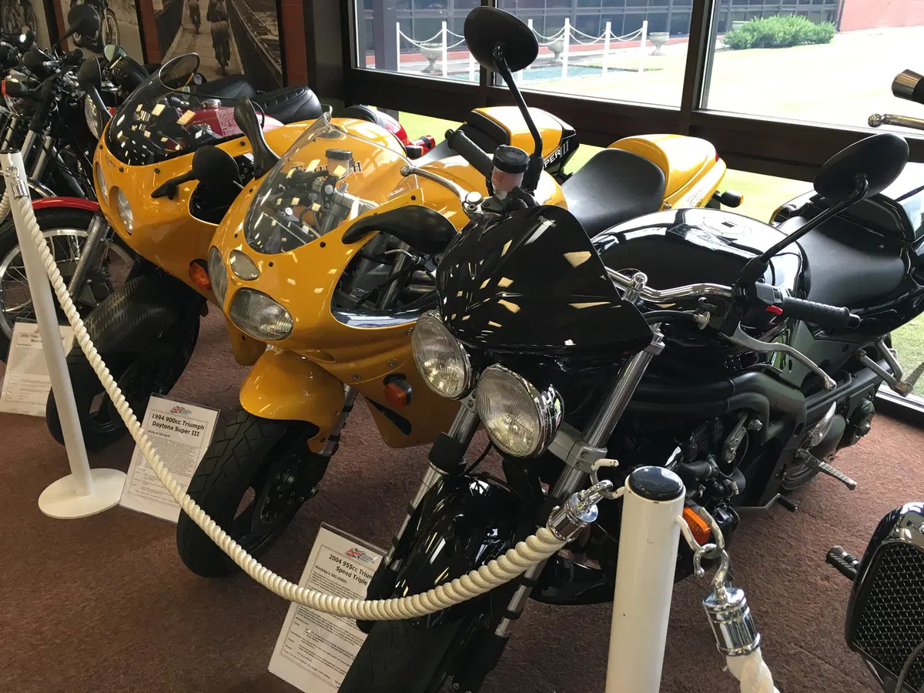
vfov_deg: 48.2
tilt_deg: -22.4
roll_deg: -0.7
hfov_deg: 61.7
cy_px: 346
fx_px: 774
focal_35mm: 29
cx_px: 462
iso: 50
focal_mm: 4.15
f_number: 2.2
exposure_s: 1/33
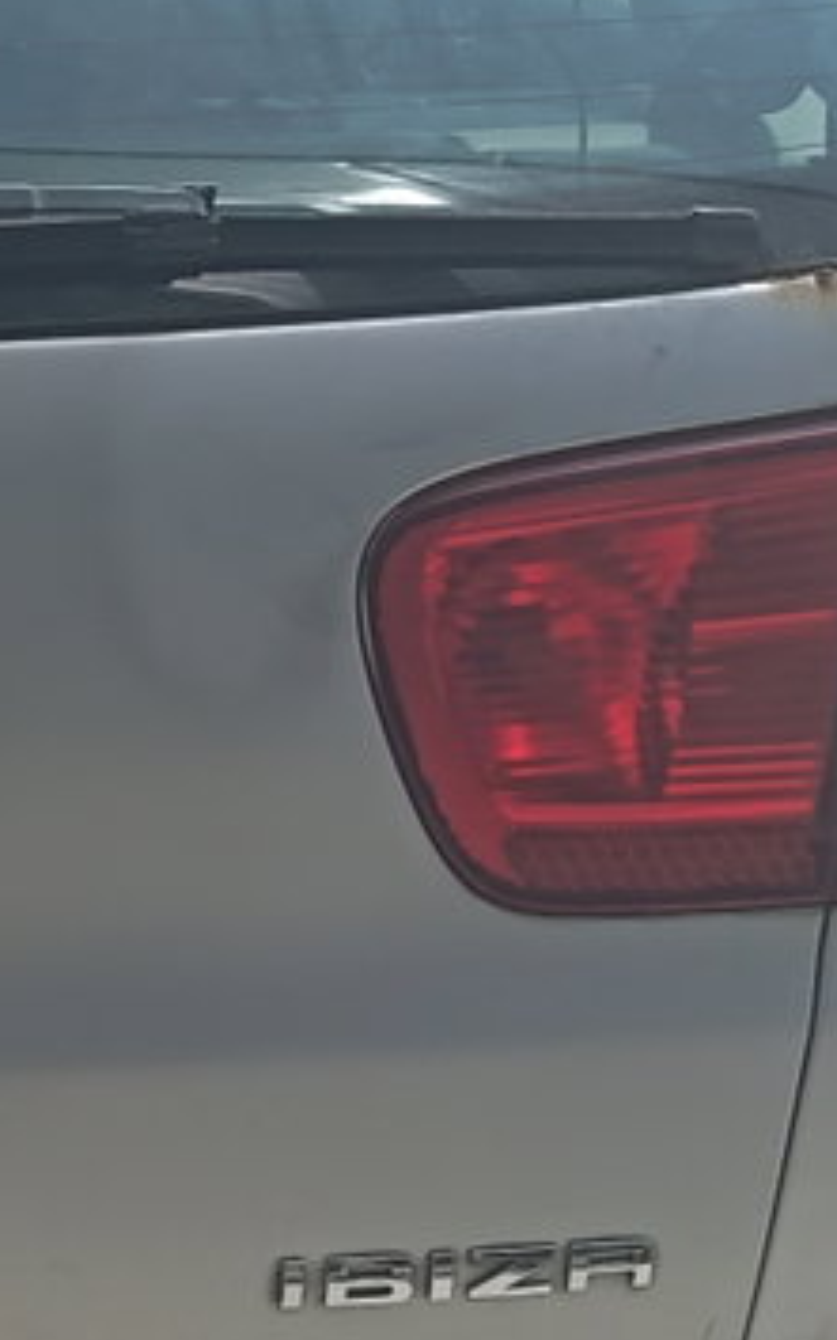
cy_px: 795
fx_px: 4201
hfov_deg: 10.6
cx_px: -701
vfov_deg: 18.1
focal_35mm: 115
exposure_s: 1/534
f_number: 1.75
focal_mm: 5.25
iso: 100
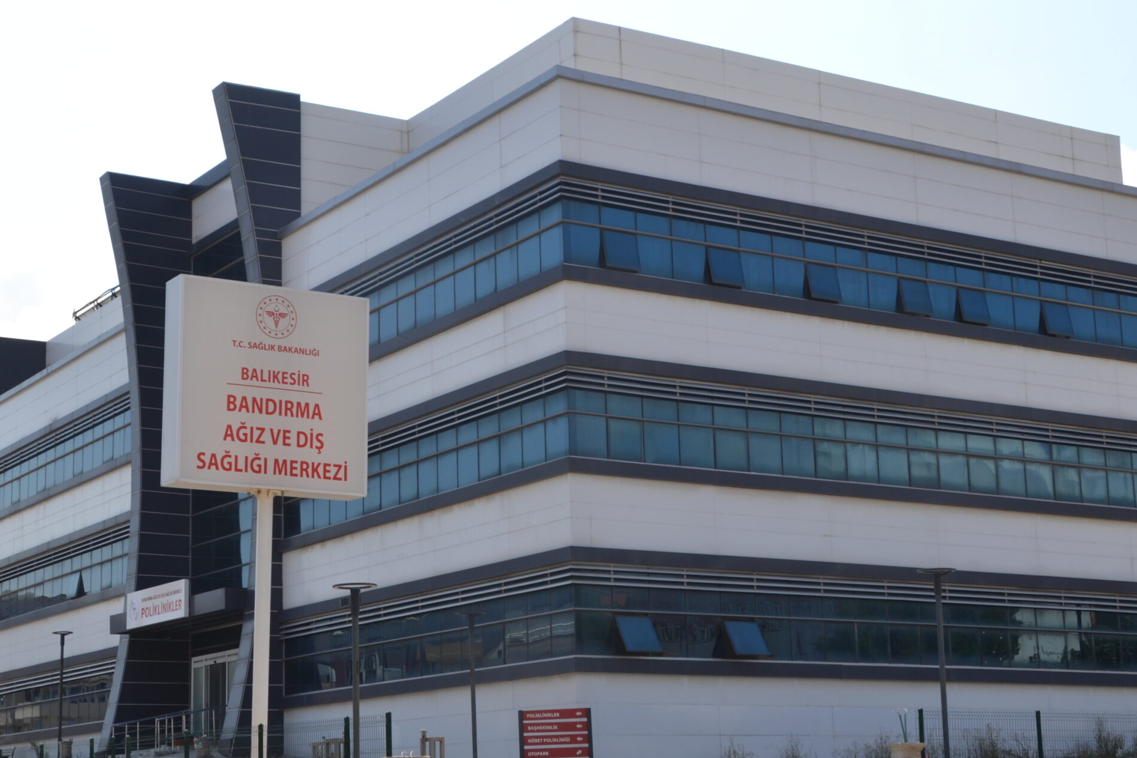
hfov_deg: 32.0
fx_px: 1979
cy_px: 419
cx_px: 508
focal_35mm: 63
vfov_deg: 21.7
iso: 100
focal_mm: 31
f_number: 10
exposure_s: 1/200
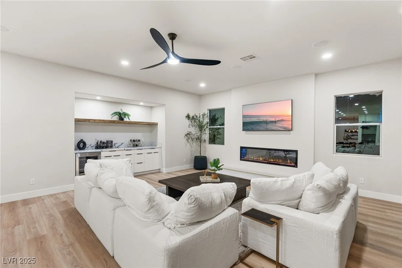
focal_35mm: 16
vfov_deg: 73.7
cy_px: 134
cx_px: 201
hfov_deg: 96.8
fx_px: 179
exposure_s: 1/20
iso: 2500
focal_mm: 16
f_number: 4
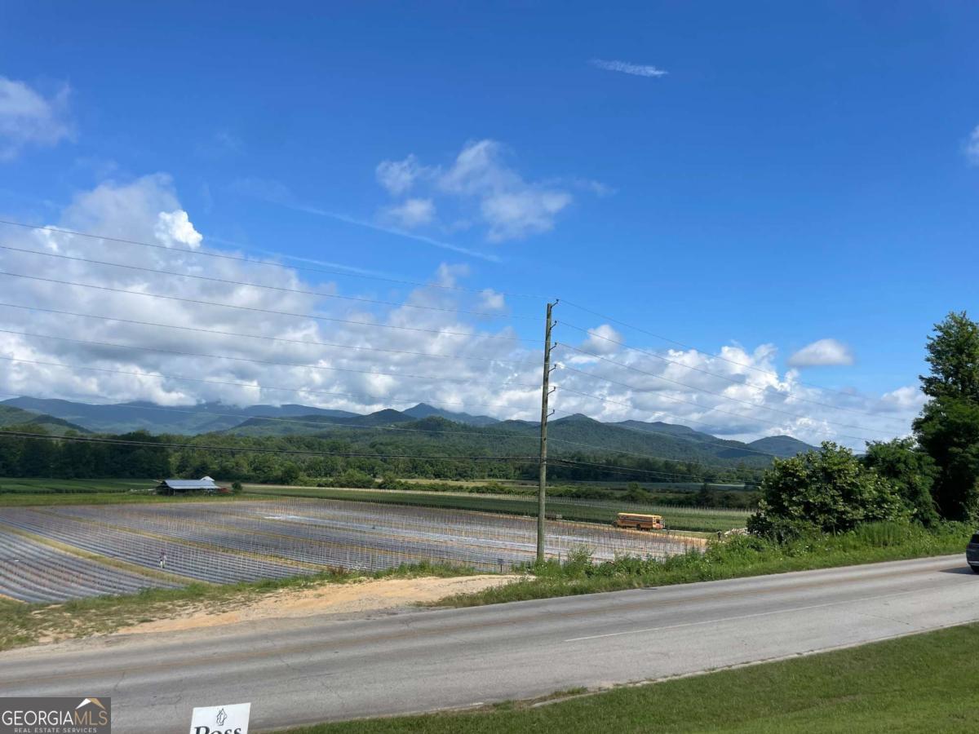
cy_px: 367
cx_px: 490
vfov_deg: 53.1
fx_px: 735
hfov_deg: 67.3
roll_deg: -1.7
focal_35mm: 26
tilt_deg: +6.6
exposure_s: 1/5814
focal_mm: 4.2
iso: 50
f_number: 1.6
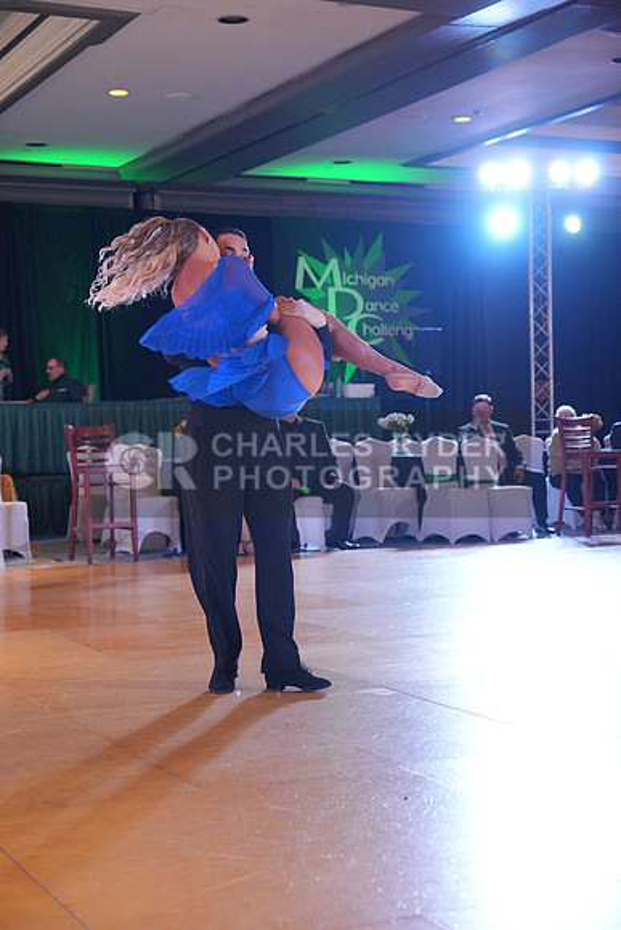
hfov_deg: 23.0
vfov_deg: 33.9
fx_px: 1526
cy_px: 465
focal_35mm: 59
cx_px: 310
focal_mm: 59
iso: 4000
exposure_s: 1/400
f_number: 4
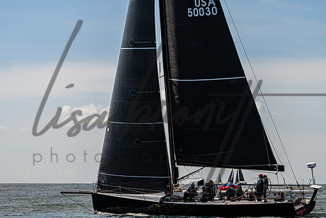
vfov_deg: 9.2
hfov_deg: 13.7
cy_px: 82
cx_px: 186
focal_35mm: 150
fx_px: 1359
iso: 400
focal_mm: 100
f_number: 5.6
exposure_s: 1/2500
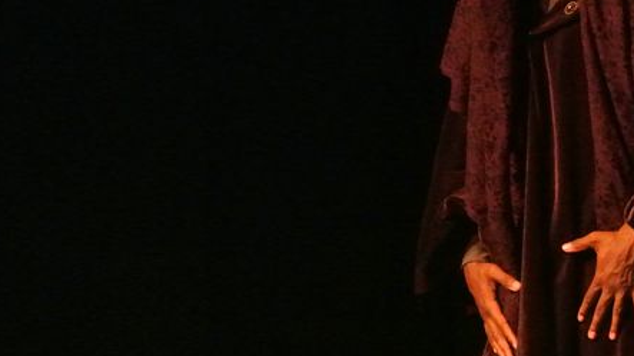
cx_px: 520
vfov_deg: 5.8
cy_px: -6
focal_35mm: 210
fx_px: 3530
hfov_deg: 10.2
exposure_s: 1/80
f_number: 4
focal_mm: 41.2
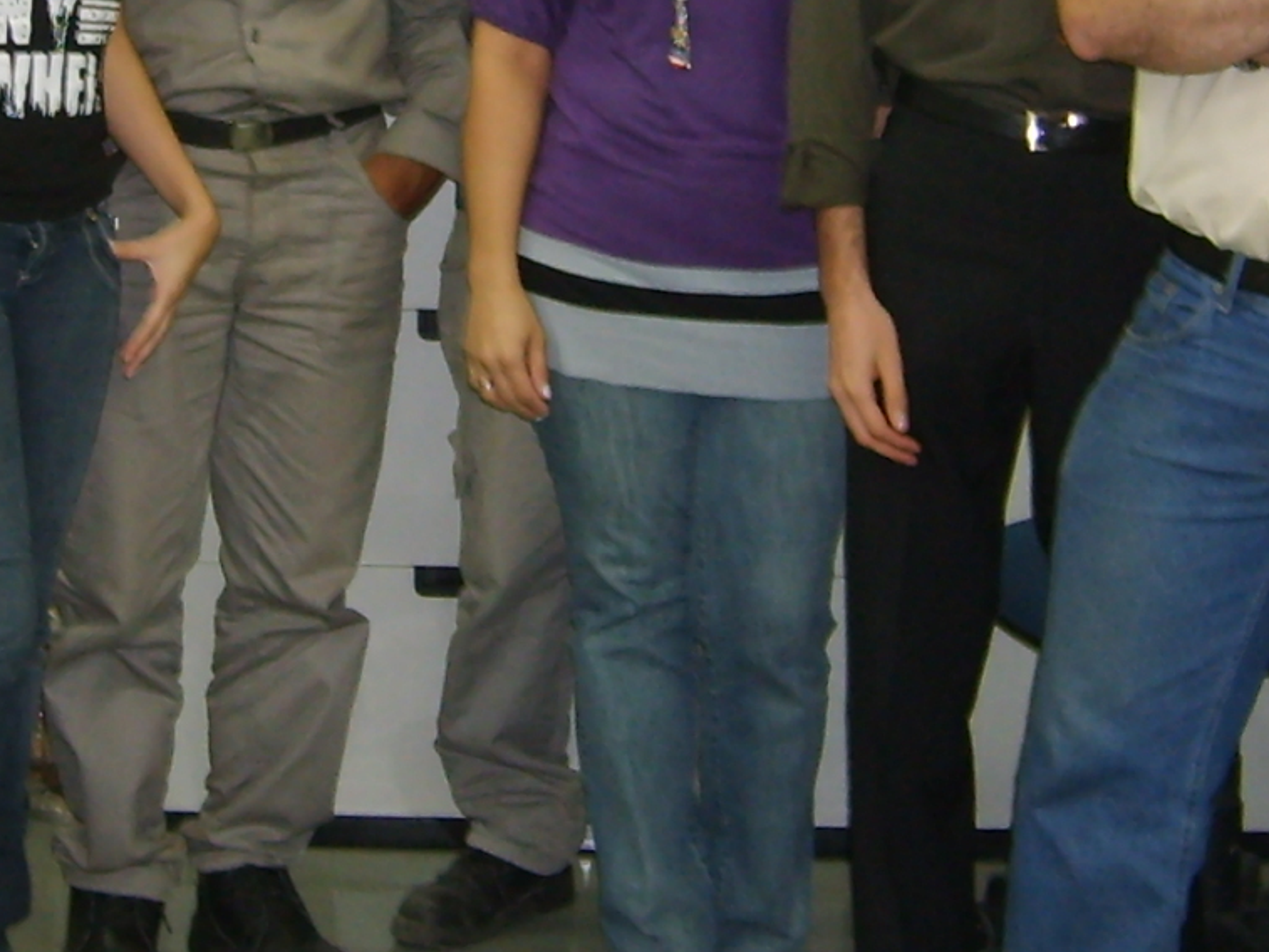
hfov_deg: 18.7
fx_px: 3850
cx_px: 567
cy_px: 89
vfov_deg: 14.0
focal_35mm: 105
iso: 113
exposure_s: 1/30
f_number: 2.8
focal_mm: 5.8
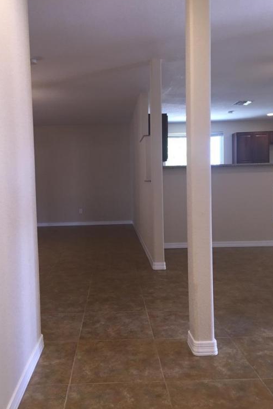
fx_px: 353
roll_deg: +0.5
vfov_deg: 60.3
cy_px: 202
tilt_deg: -2.1
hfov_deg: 42.2
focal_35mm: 31
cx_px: 121
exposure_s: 1/30
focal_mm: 4.15
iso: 50
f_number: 2.2
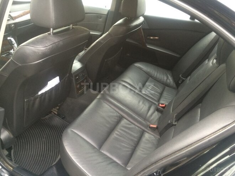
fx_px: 197
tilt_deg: -32.0
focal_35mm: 29
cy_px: 88
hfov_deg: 61.7
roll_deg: -4.7
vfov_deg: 48.2
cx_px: 118
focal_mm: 4.15
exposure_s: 1/33
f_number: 2.2
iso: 64
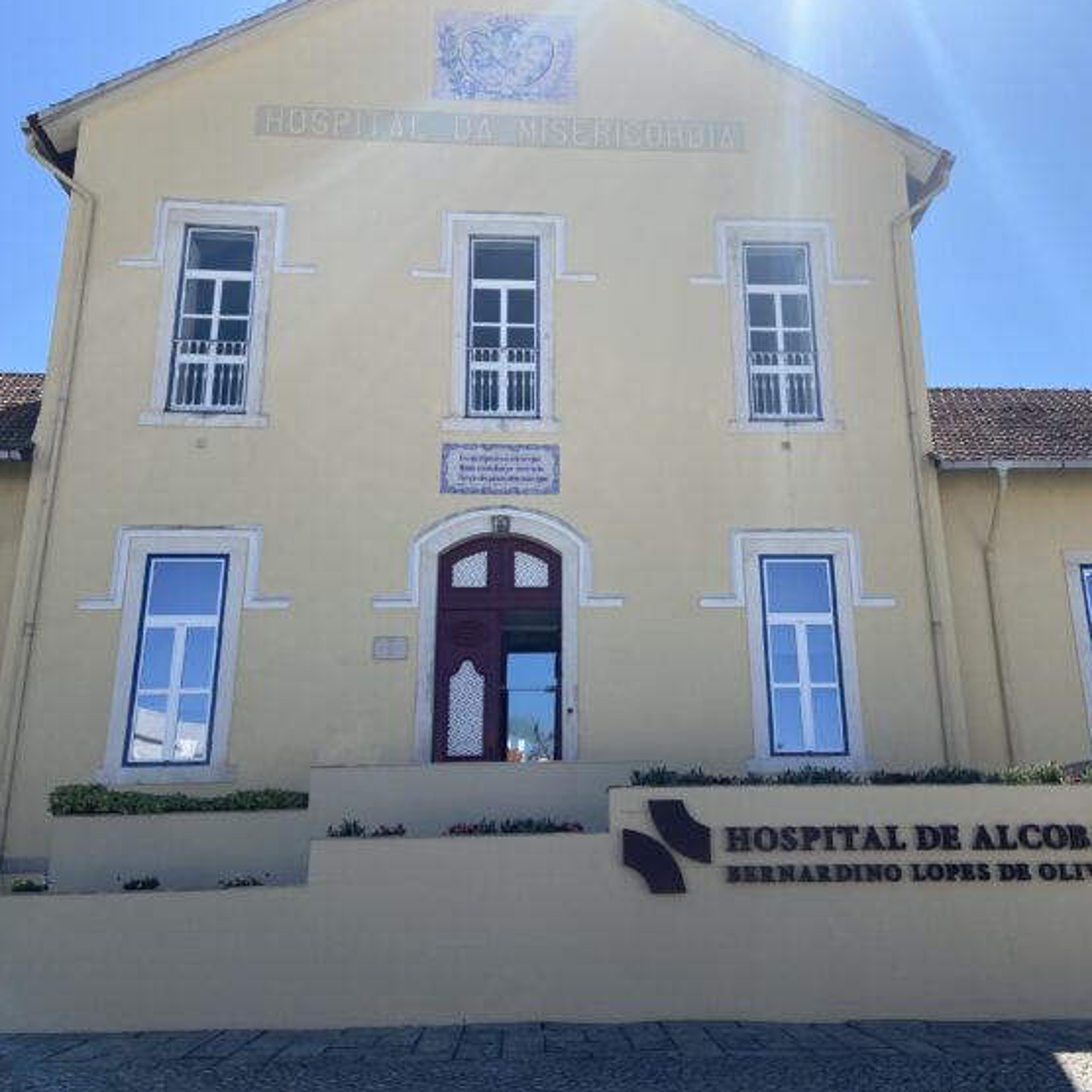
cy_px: 543
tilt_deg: +16.6
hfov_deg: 52.4
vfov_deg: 52.5
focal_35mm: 31
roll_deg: +1.3
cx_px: 623
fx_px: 1106
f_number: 1.8
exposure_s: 1/2463
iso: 32
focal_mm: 4.25
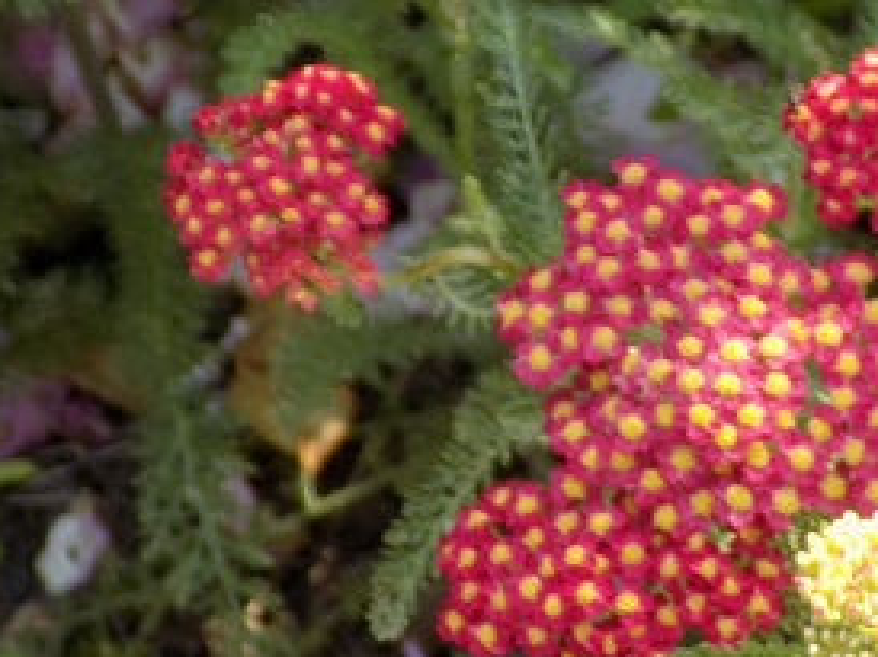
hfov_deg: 5.9
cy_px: 372
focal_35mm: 333
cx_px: 737
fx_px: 8439
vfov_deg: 4.5
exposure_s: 1/40
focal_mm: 33.7
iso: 80
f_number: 5.4
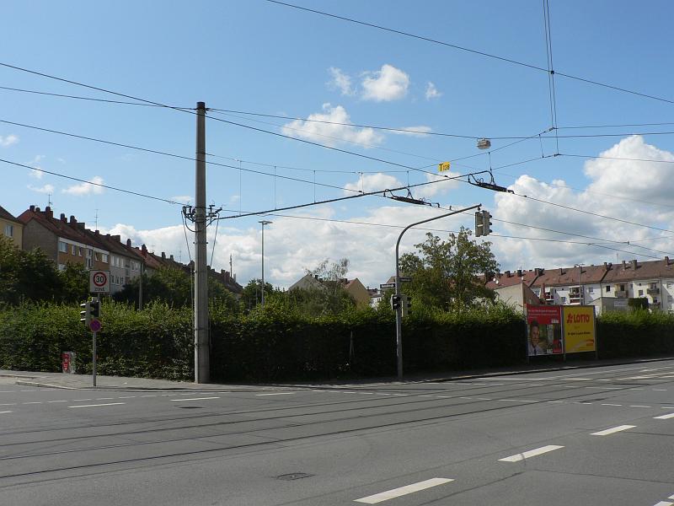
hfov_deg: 51.4
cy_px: 253
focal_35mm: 36
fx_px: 701
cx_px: 337
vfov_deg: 39.7
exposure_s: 1/640
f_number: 5.6
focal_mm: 6
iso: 80
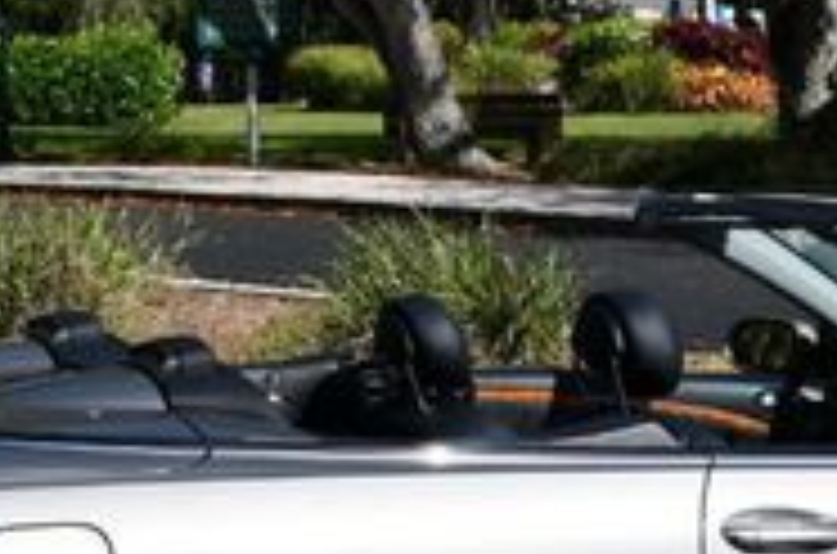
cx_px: 590
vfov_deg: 9.9
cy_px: 315
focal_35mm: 138
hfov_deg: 14.9
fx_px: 3200
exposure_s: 1/400
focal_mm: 27
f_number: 9
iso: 100
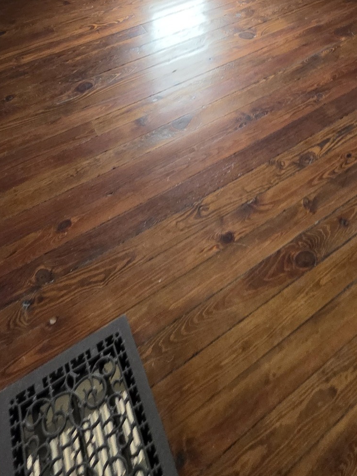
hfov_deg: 46.5
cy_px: -62
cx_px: 218
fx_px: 412
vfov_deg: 44.0
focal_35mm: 30
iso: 500
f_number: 1.9
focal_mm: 2.2
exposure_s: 1/60
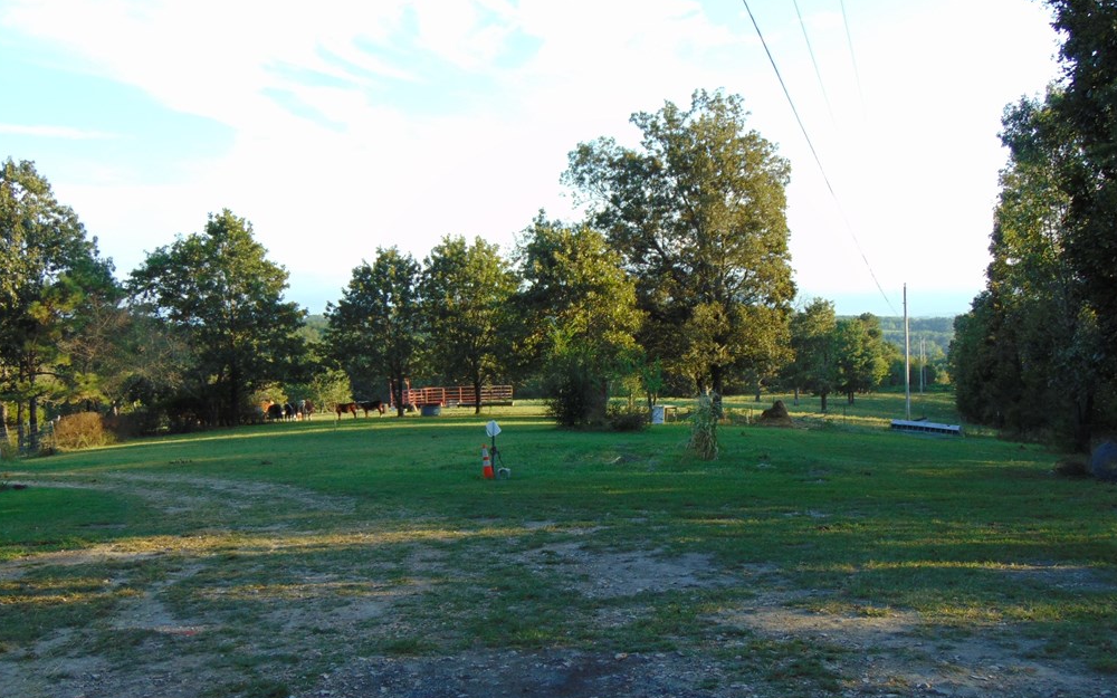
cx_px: 556
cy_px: 408
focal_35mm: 38
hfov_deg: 51.5
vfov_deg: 33.5
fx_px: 1157
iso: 80
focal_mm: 6.3
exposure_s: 1/200
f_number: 3.2
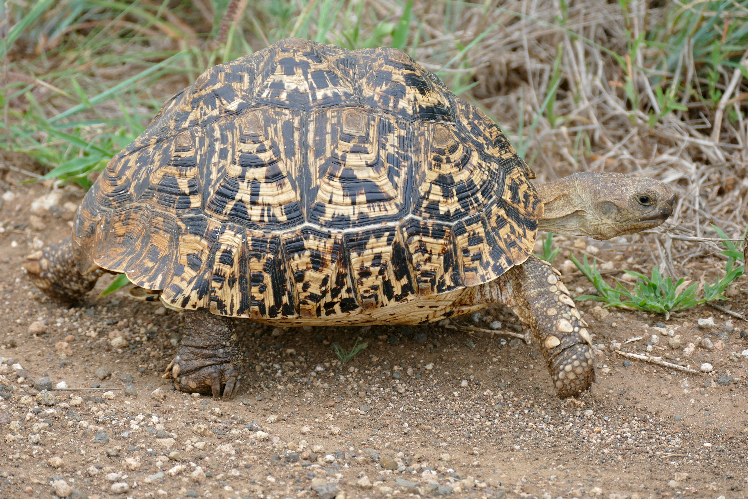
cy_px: 250
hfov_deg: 7.5
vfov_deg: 5.0
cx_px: 374
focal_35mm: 274
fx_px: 5693
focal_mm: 100.06
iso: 125
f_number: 4
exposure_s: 1/320
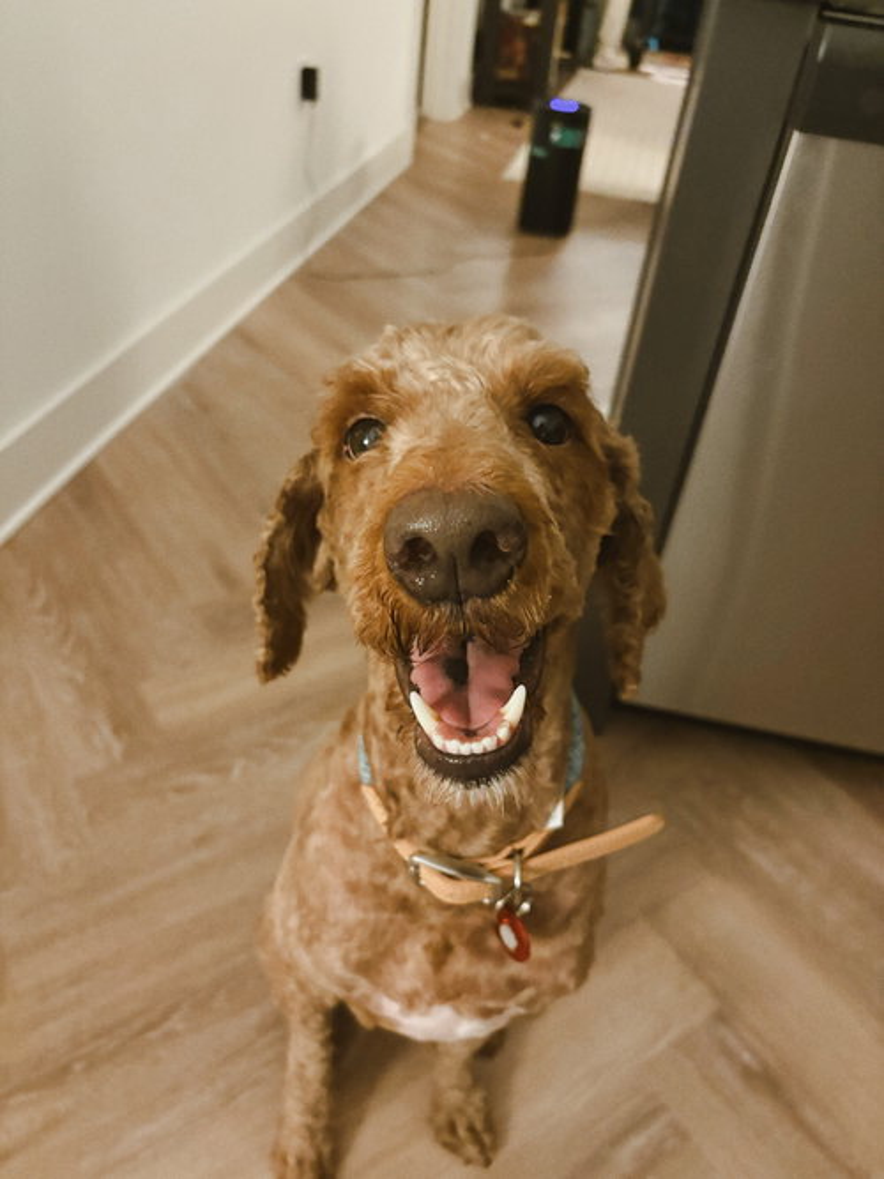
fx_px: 886
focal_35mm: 26
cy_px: 590
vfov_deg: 67.3
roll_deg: -7.0
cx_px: 442
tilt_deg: -36.8
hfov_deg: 53.0
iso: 800
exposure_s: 1/30
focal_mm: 5.96
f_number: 1.6
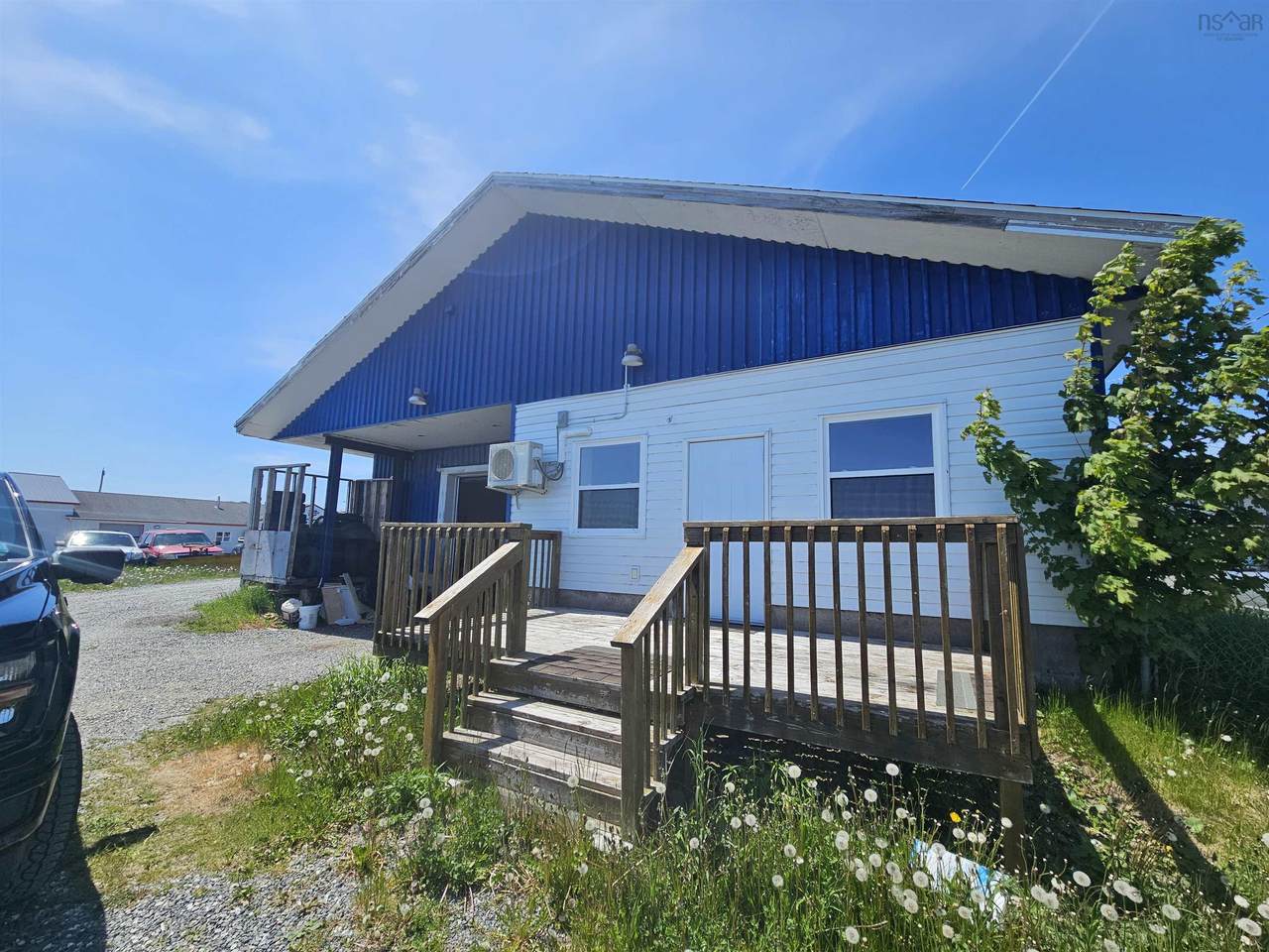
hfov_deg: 106.2
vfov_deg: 89.9
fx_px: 477
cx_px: 634
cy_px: 476
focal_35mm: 13
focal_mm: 2.2
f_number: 2.2
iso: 50
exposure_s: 1/2277
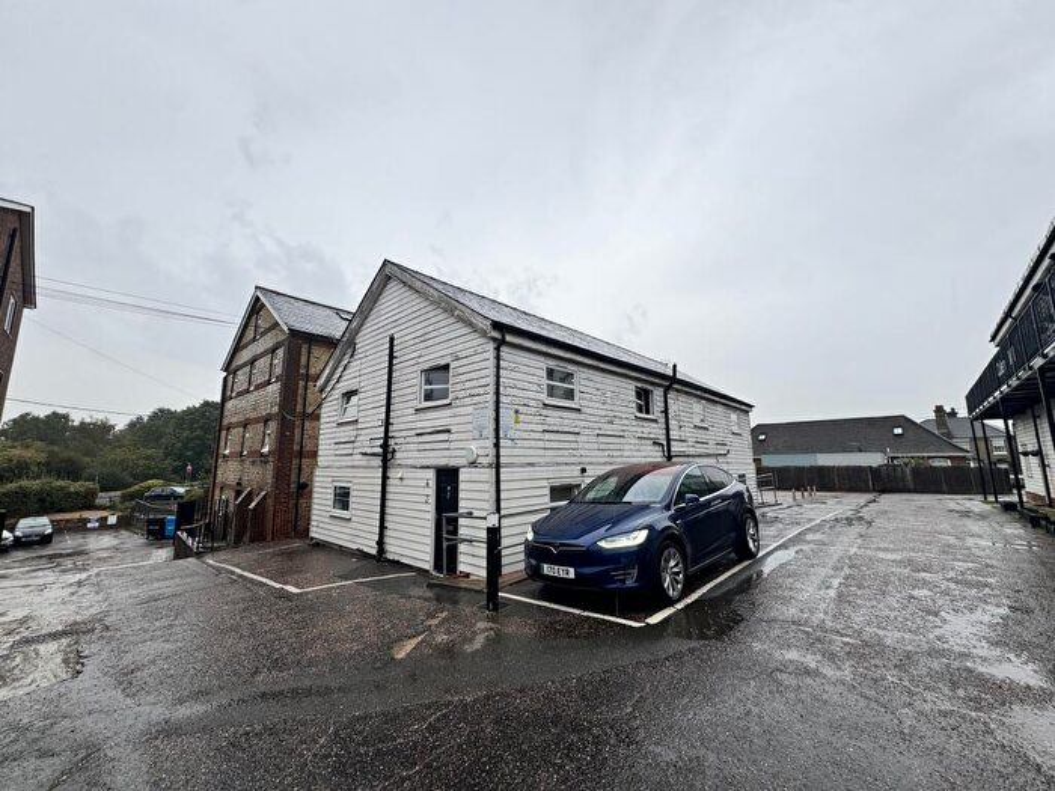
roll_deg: -0.1
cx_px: 528
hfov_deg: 102.1
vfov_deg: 85.7
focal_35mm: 14
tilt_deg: +10.2
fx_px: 427
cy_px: 396
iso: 40
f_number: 2.2
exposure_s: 1/312
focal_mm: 2.22
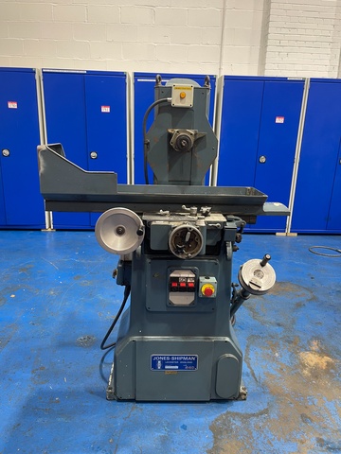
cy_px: 227
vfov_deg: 67.3
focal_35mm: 26
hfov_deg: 53.1
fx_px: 341
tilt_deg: -14.2
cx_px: 170
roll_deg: -1.2
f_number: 1.6
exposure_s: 1/50
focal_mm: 5.1
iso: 100
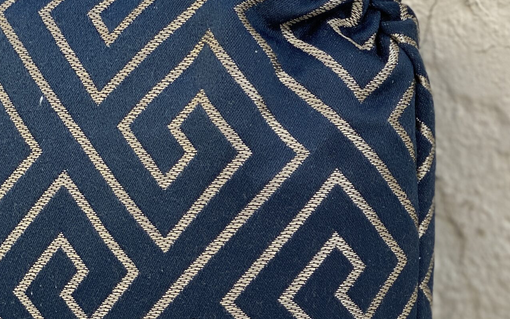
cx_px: 377
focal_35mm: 110
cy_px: 279
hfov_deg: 18.8
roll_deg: +5.8
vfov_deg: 11.8
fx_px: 1529
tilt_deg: -21.9
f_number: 2
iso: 20
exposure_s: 1/207
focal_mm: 6
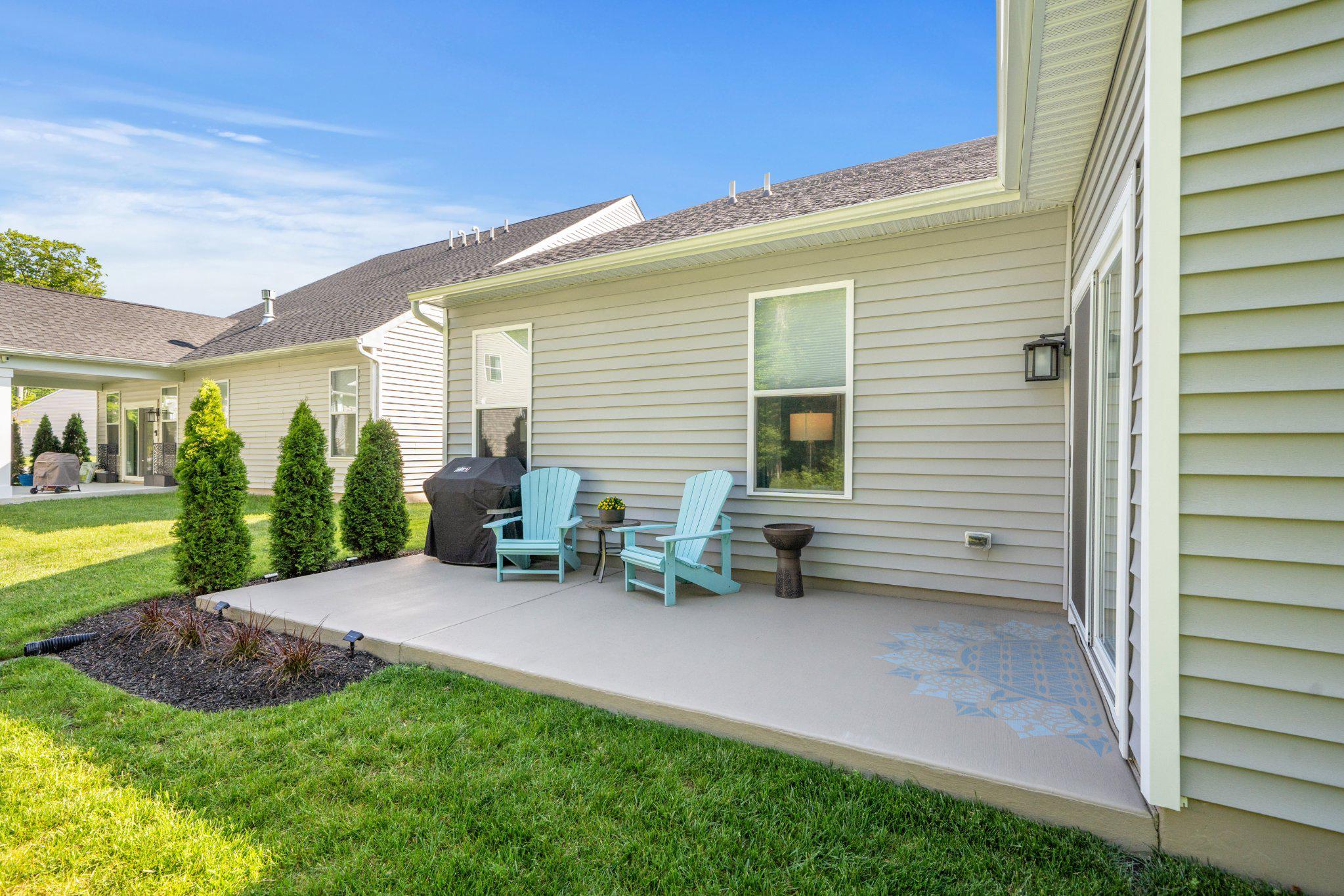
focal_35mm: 15
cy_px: 448
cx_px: 672
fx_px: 560
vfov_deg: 77.3
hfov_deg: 100.4
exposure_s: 1/320
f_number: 7.1
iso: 400
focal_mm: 15
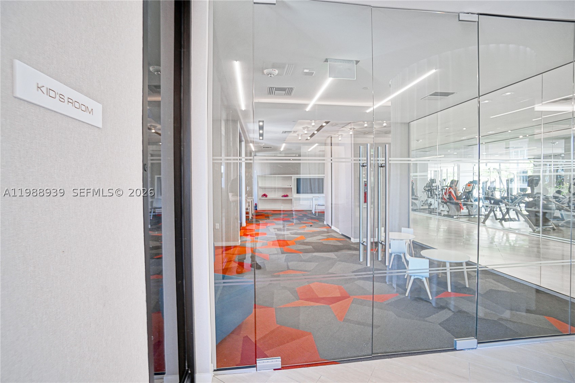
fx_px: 240
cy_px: 192
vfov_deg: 77.3
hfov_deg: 100.4
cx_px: 288
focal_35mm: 15
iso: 250
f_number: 4
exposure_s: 1/13
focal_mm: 10
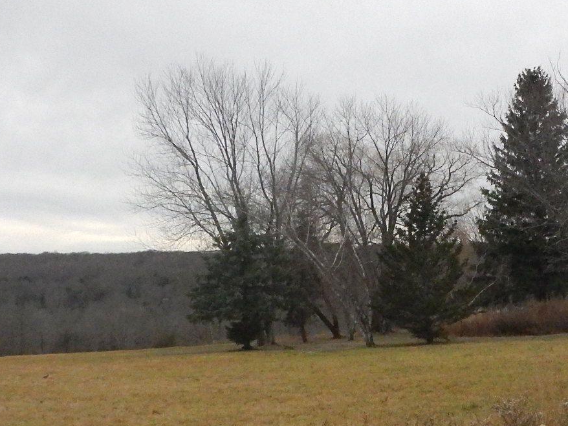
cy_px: 240
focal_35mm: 51
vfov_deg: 28.5
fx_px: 837
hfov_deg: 36.5
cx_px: 435
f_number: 7.8
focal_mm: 5
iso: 1600
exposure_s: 1/400
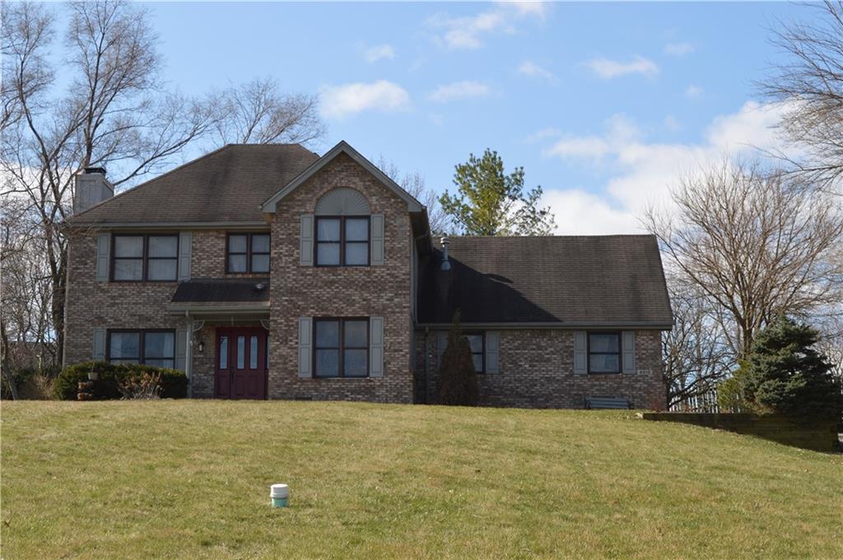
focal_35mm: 66
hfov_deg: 30.5
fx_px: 1544
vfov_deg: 20.6
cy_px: 280
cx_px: 422
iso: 100
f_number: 8
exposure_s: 1/160
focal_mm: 44
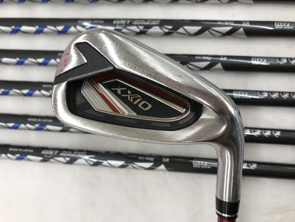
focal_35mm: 28
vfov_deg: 49.7
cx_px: 148
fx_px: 239
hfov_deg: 63.4
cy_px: 111
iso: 25
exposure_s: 1/60
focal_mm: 3.99
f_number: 1.8
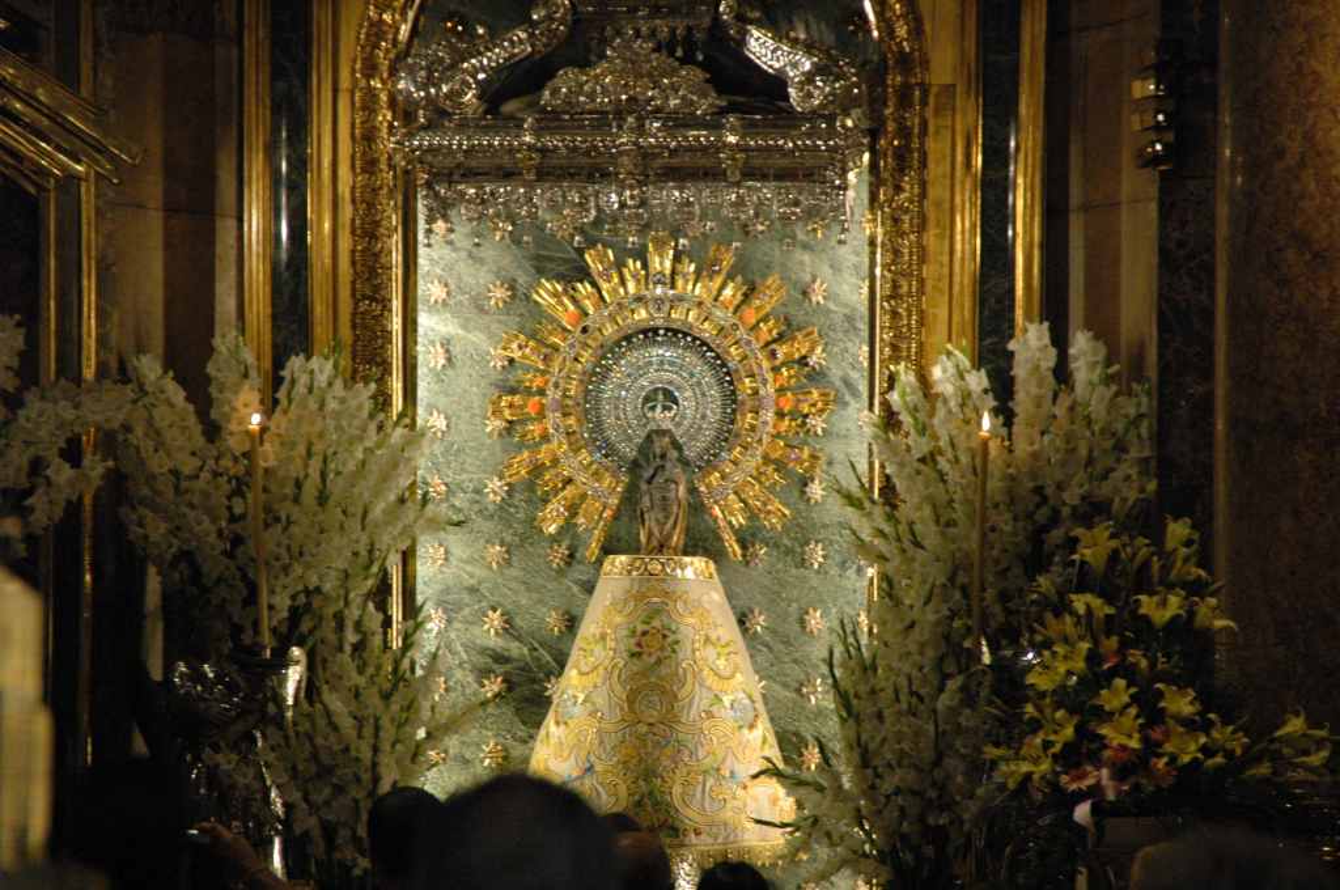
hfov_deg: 6.9
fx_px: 11152
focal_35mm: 300
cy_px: 445
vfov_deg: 4.6
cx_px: 670
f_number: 6.3
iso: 1600
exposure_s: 1/30
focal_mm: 200
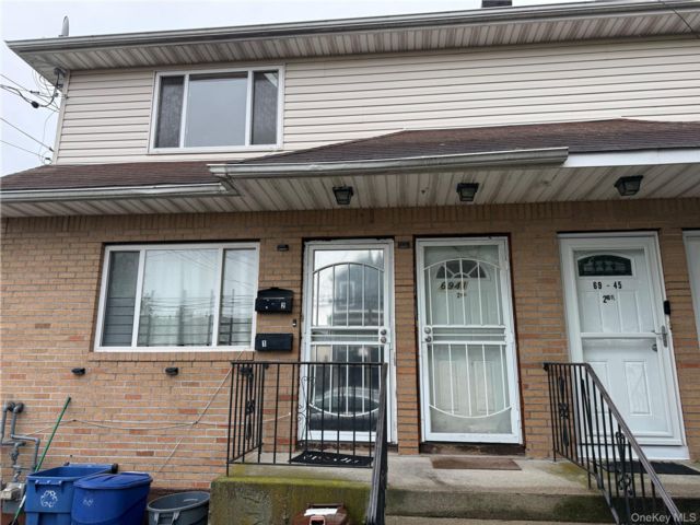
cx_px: 350
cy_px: 262
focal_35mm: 24
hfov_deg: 71.6
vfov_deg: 56.8
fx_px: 485
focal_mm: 6.76
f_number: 1.78
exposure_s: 1/532
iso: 100
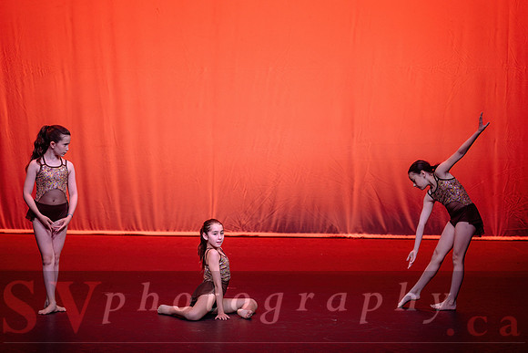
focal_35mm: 145
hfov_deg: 14.2
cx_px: 264
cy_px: 176
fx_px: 2127
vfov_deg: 9.5
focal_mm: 145
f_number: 2.8
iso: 1250
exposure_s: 1/500
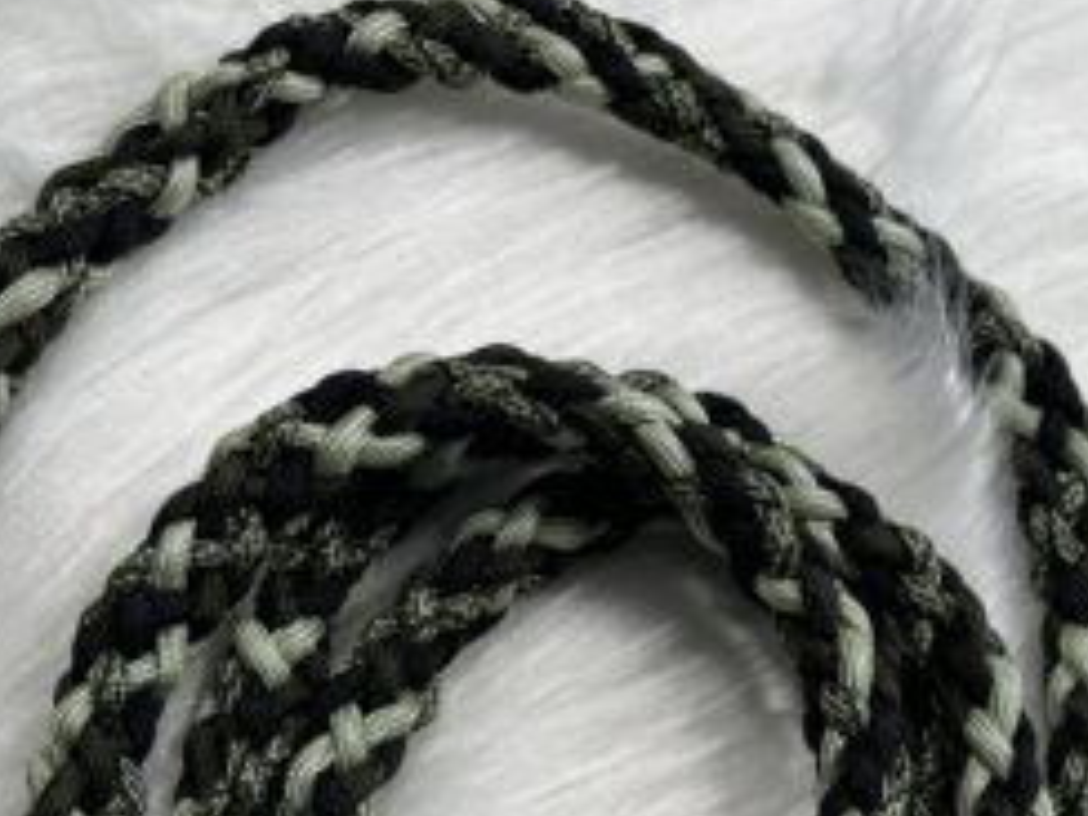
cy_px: 932
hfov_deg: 30.2
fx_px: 2012
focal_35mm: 64
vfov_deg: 21.6
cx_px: 664
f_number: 1.6
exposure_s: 1/134
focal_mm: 5.1
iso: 32
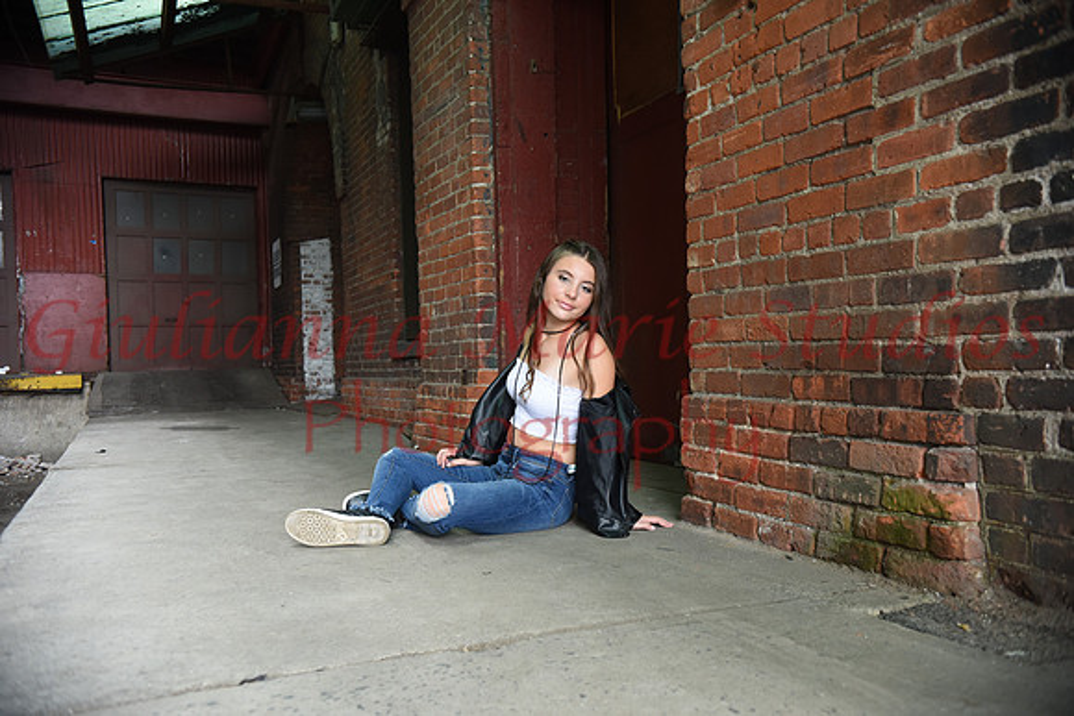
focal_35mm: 32
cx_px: 537
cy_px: 358
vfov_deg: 41.1
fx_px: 955
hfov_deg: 58.7
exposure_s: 1/200
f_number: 4.5
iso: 1250
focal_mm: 32
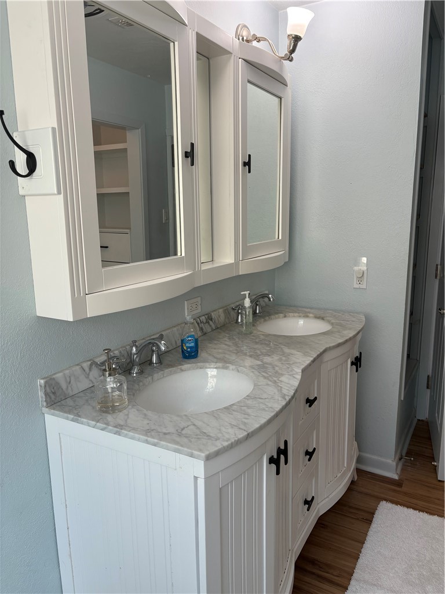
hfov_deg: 53.1
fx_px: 446
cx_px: 222
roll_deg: +0.9
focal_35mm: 26
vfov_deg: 67.3
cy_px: 297
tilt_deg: -11.1
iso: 64
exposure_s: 1/120
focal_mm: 5.96
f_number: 1.6
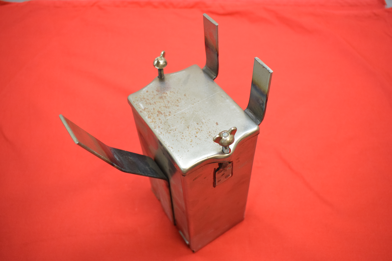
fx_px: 359
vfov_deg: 40.0
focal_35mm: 33
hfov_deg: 57.2
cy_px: 130
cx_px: 196
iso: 2000
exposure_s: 1/125
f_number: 5
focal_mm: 22
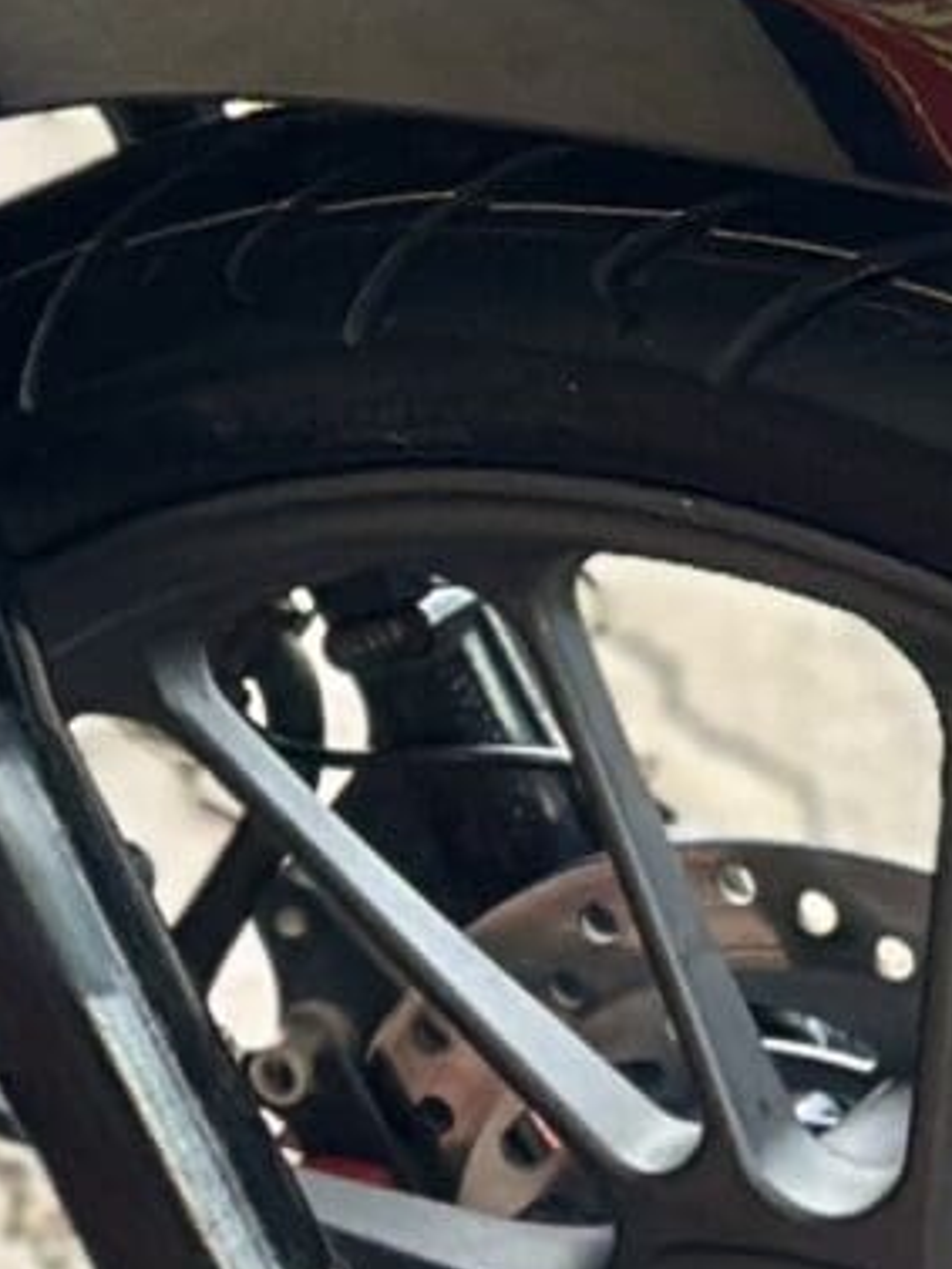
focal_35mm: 326
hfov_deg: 4.4
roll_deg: +8.2
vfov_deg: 6.1
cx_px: -1756
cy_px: -145
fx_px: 11947
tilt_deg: -16.8
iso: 125
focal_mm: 6.86
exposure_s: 1/60
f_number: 1.78
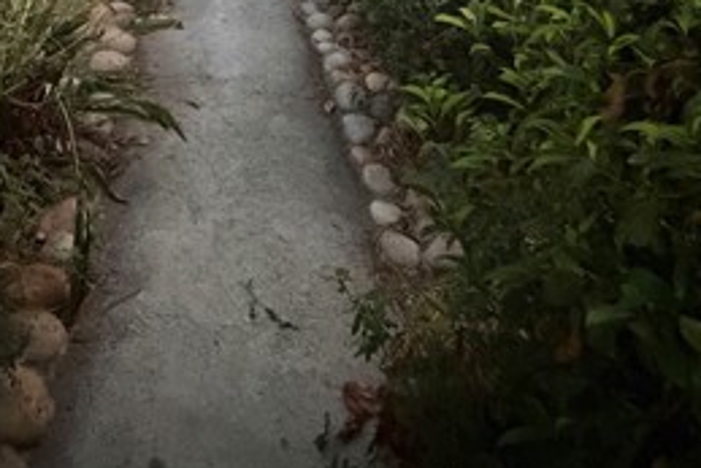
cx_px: 246
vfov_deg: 28.8
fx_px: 701
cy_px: -165
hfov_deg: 52.3
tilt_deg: -13.7
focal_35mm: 36
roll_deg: -1.3
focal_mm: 2.22
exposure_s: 1/40
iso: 1250
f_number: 2.2
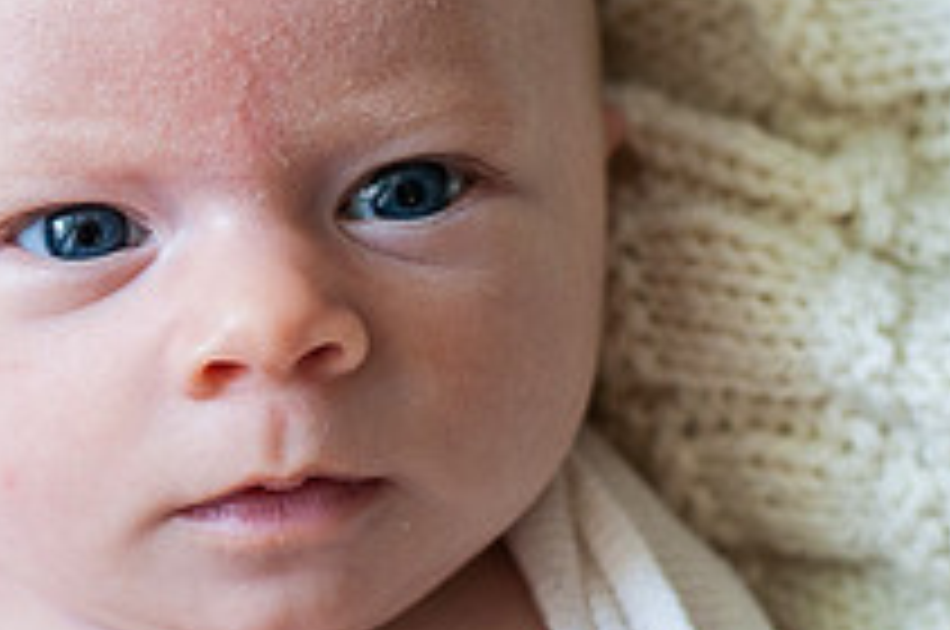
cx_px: 143
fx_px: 3794
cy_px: 230
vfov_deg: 9.5
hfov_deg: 14.2
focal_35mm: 144
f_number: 2.8
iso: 800
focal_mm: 50
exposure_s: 1/250
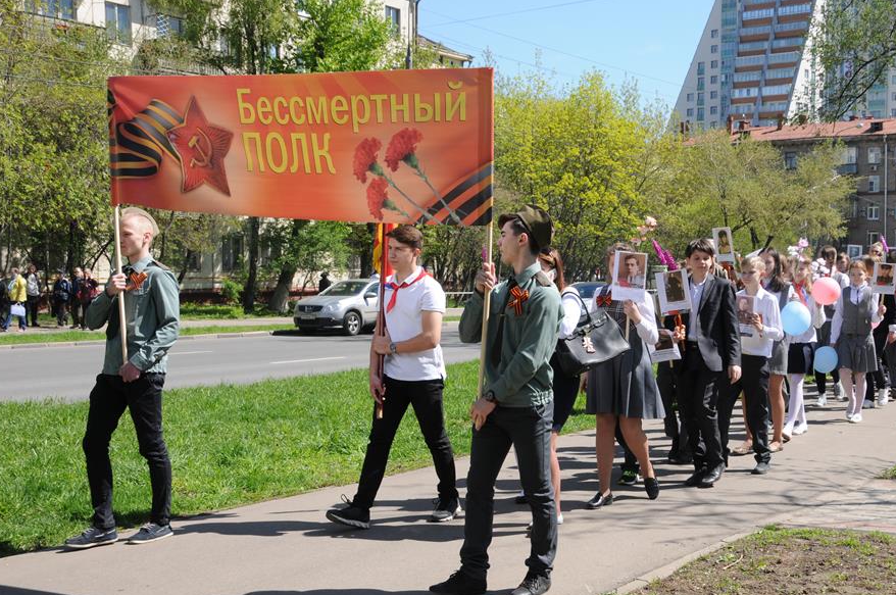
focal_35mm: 49
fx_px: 1218
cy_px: 294
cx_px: 514
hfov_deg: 40.3
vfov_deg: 27.5
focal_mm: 28
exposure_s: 1/400
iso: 400
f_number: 10
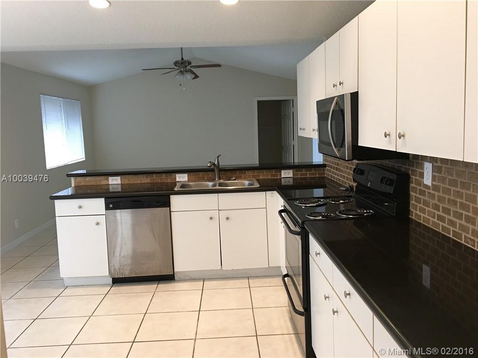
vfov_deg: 48.2
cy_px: 179
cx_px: 239
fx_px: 400
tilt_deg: -6.4
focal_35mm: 29
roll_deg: +2.6
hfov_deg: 61.7
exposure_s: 1/15
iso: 50
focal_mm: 4.15
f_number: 2.2
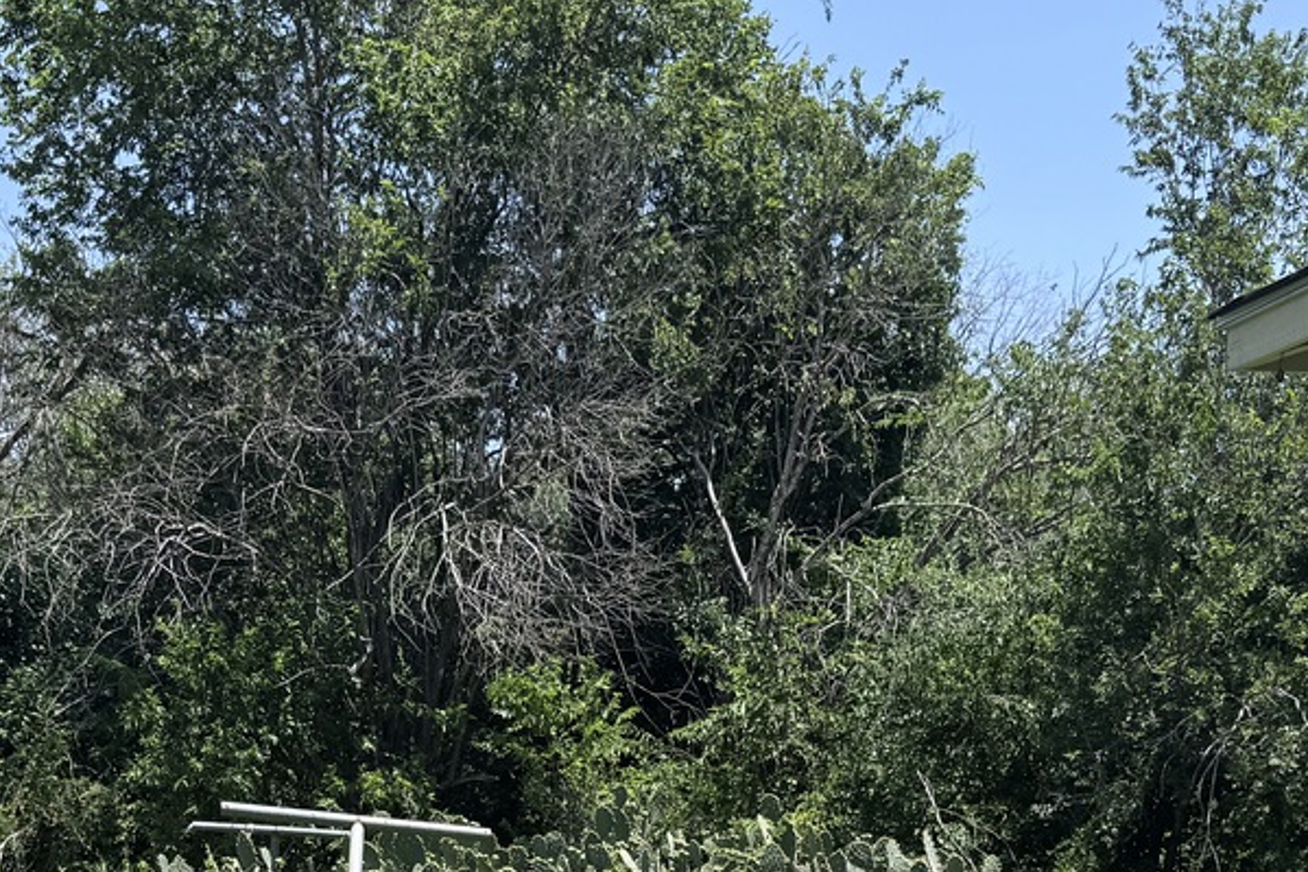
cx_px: 579
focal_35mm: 60
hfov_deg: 33.4
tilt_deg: -7.3
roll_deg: +0.8
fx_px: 2179
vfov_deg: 20.9
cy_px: 1073
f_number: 1.78
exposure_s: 1/2252
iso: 80
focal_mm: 6.76
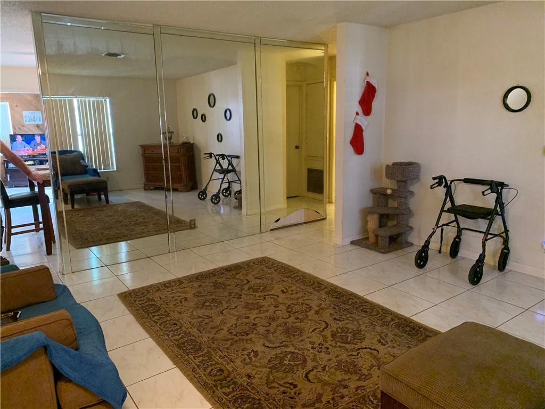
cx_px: 272
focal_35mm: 26
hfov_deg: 67.3
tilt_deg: -11.7
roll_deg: +0.5
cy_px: 204
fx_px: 409
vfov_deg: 53.1
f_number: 1.8
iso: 640
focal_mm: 4.25
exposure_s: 1/30
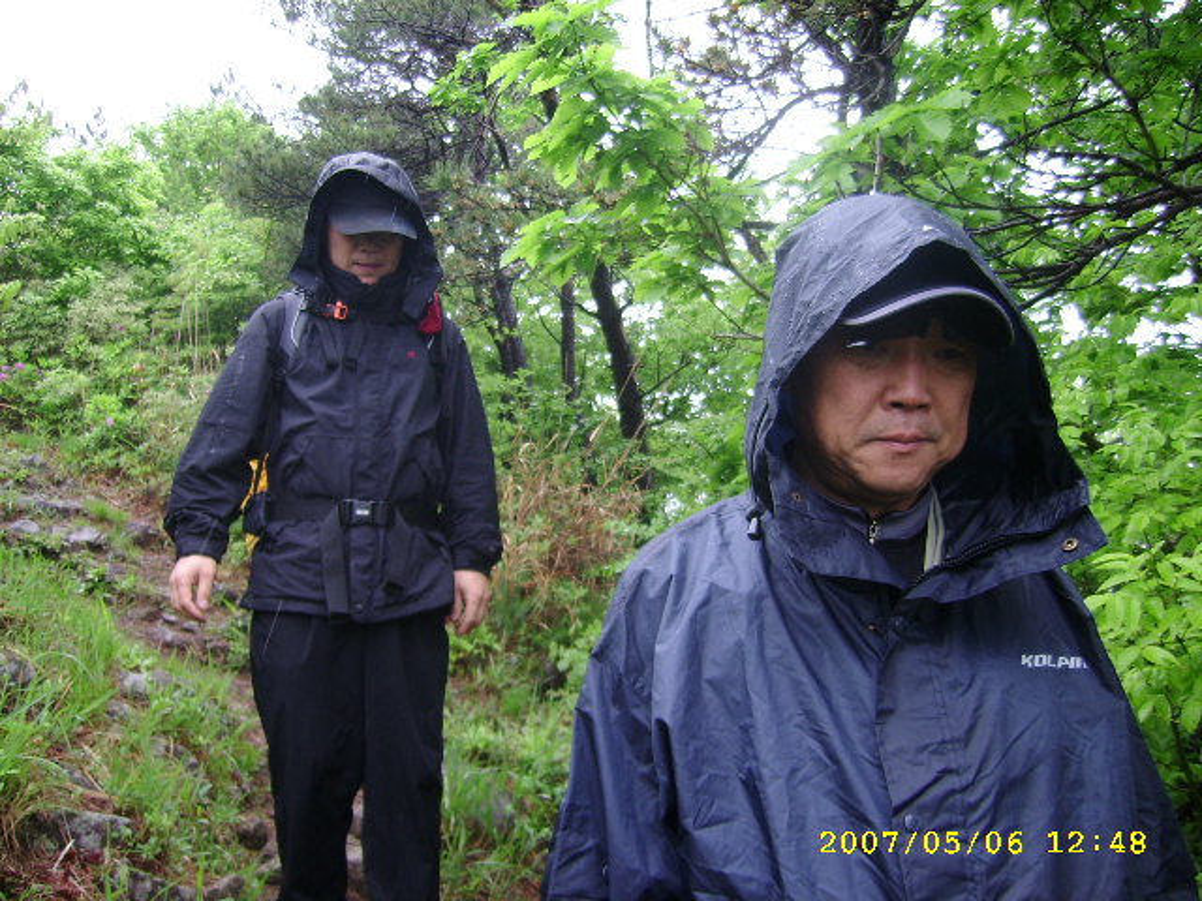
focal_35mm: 35
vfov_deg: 40.7
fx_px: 1215
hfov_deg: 52.6
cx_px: 601
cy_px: 450
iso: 100
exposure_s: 1/192
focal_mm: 5.95
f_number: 2.8
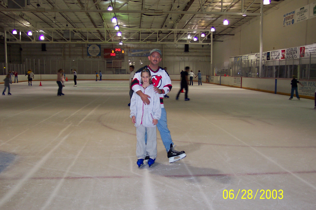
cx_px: 158
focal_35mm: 38
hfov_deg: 50.7
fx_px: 334
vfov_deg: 35.1
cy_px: 105
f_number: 2.8
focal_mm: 8
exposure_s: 1/30
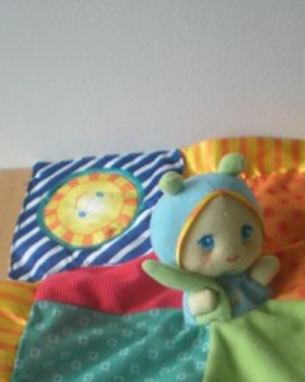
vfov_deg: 24.4
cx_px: 216
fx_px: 858
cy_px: 334
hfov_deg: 20.0
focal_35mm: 76
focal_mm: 6.3
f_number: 3.1
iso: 200
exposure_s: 1/30.5
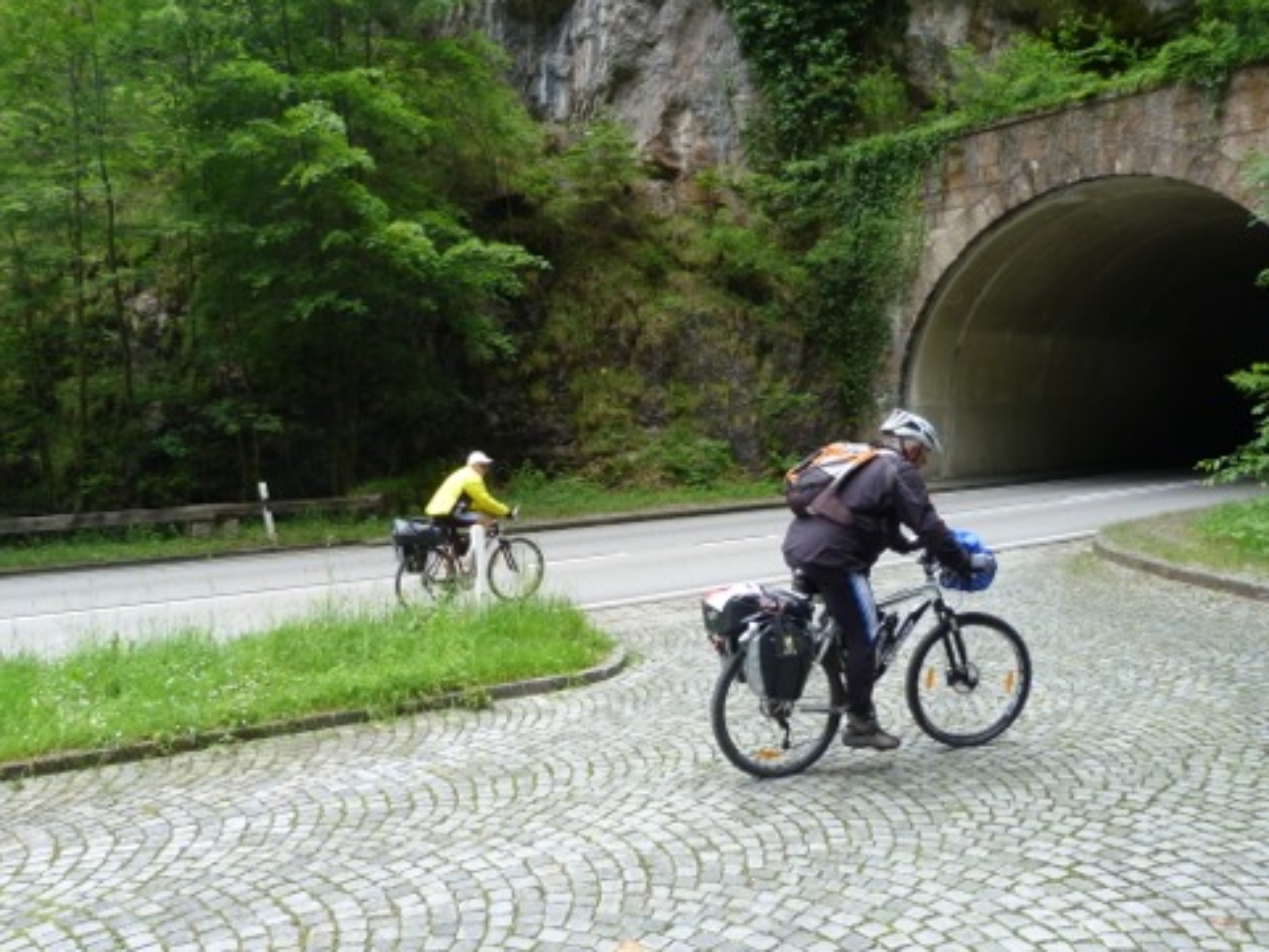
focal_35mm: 27
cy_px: 504
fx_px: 990
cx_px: 588
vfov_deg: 51.3
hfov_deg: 65.2
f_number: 2.8
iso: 160
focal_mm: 4.5
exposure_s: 1/200
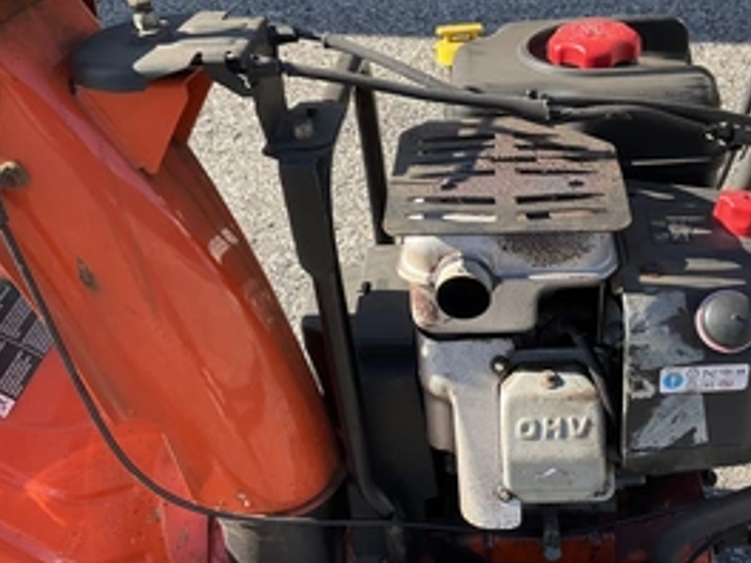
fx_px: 955
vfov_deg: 32.9
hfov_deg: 42.5
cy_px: 307
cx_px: 481
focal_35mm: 44
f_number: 1.8
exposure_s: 1/514
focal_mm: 3
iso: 25
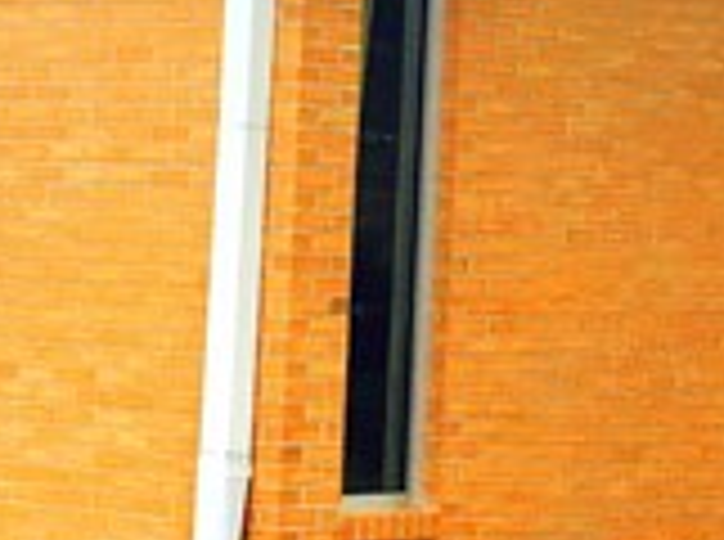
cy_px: -153
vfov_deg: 7.9
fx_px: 3861
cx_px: 836
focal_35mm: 185
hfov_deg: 10.6
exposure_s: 1/523
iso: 25
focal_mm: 4.15
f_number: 2.2
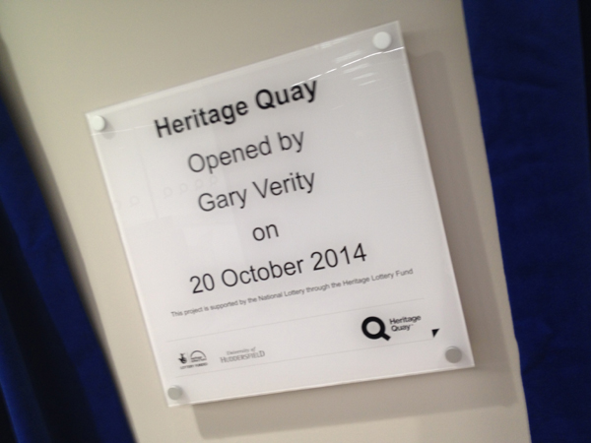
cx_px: 296
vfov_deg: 40.7
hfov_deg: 52.6
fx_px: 598
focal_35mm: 35
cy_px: 222
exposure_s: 1/20
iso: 64
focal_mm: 4.28
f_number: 2.4
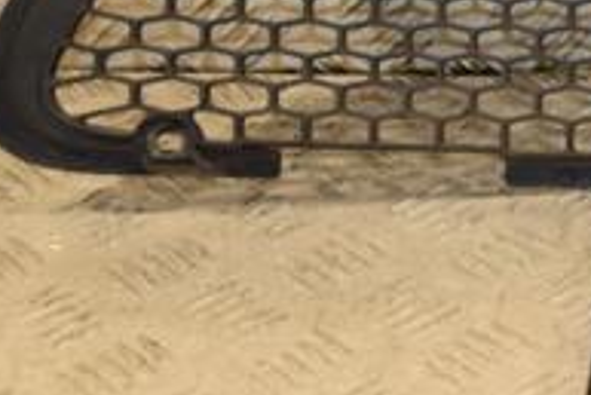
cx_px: 821
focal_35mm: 177
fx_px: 2908
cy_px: -67
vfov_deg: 7.7
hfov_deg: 11.2
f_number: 5
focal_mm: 38
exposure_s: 1/160
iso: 800
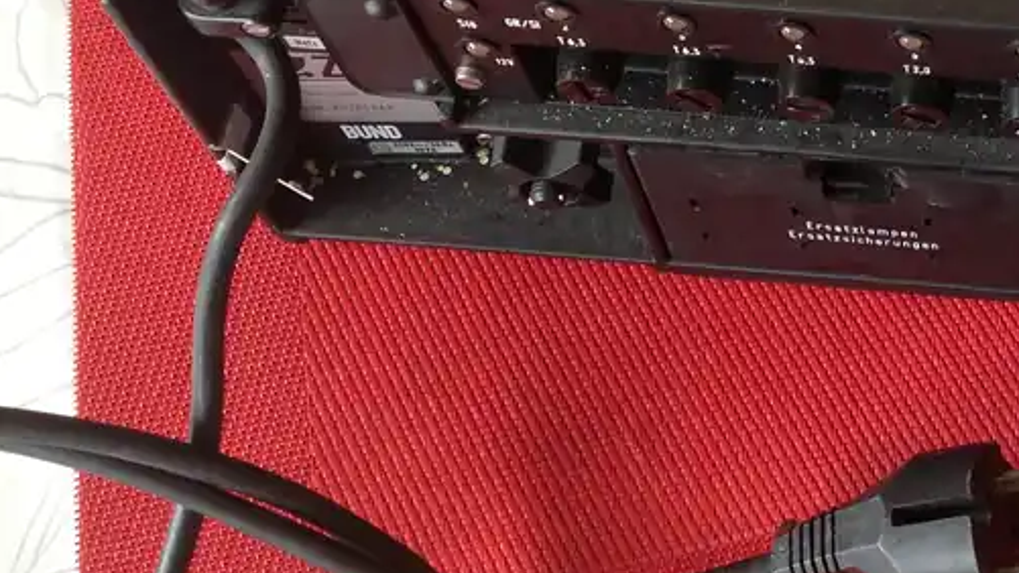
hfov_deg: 26.4
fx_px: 2054
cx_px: 1015
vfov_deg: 15.8
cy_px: 106
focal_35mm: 76
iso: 50
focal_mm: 4.28
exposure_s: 1/60
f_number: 2.4
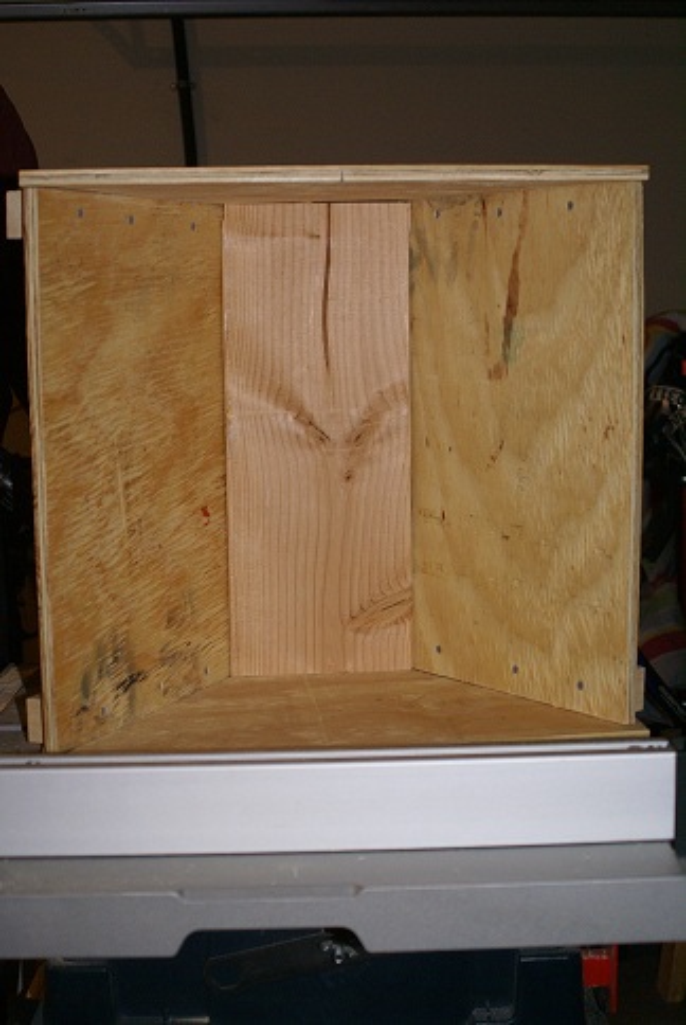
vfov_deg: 37.8
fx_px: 1496
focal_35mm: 52
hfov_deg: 25.8
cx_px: 343
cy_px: 512
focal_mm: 35
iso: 400
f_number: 4.5
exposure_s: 1/60
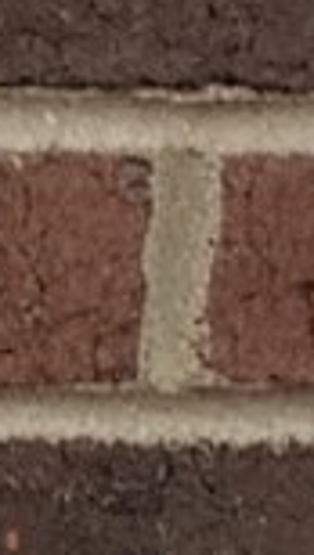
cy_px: 559
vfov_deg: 10.9
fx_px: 2877
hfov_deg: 4.4
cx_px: -1696
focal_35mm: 195
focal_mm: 6.4
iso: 1177
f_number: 1.8
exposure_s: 1/172
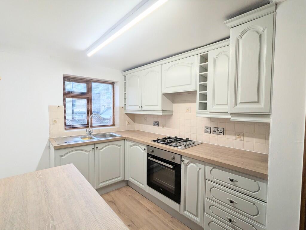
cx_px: 153
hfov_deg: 94.4
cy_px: 115
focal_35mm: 16
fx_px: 142
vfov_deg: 78.2
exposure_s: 1/100
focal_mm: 2.35
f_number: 2.2
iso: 70
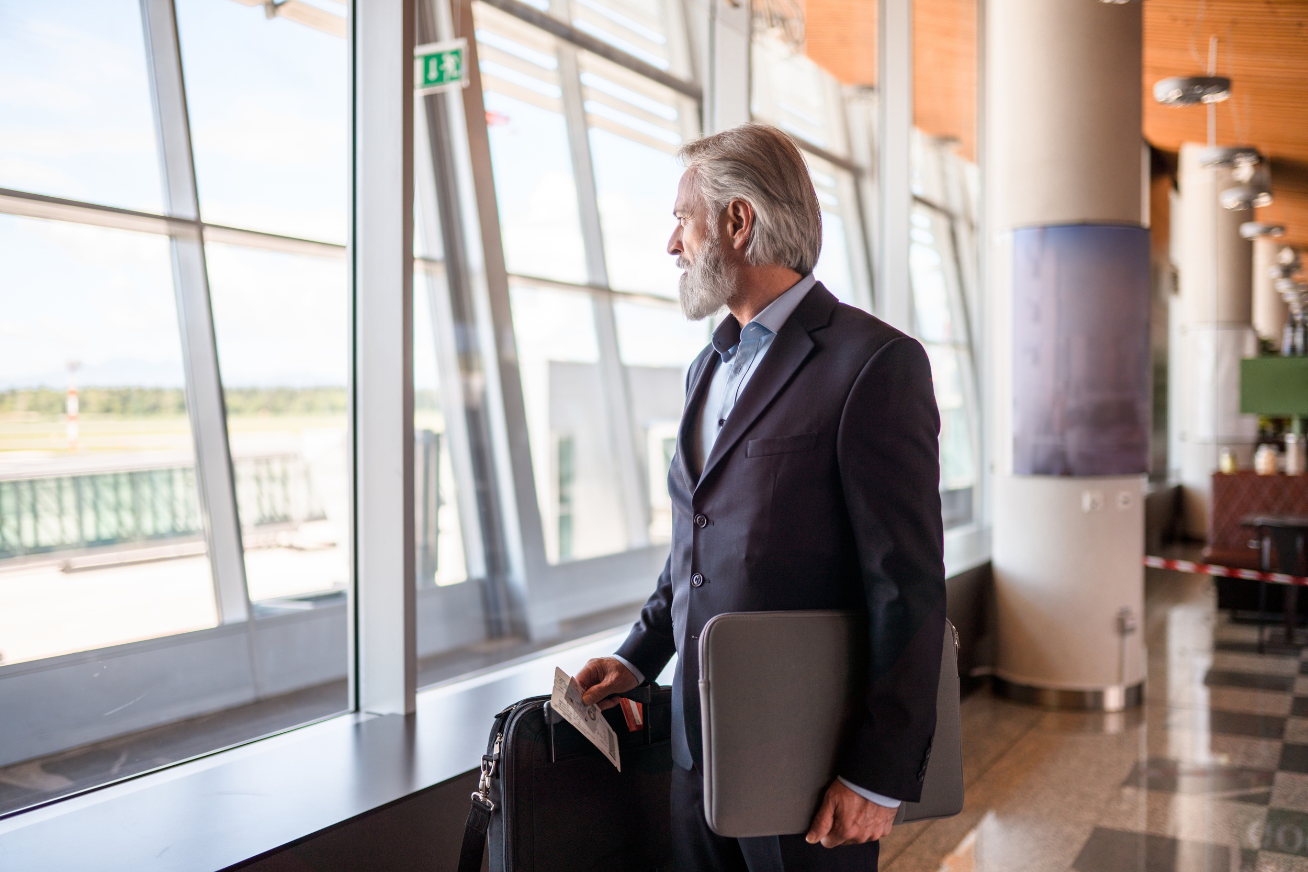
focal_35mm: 35
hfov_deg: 54.4
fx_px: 1271
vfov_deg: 37.8
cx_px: 654
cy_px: 436
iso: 100
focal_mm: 35
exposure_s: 1/640
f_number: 1.4
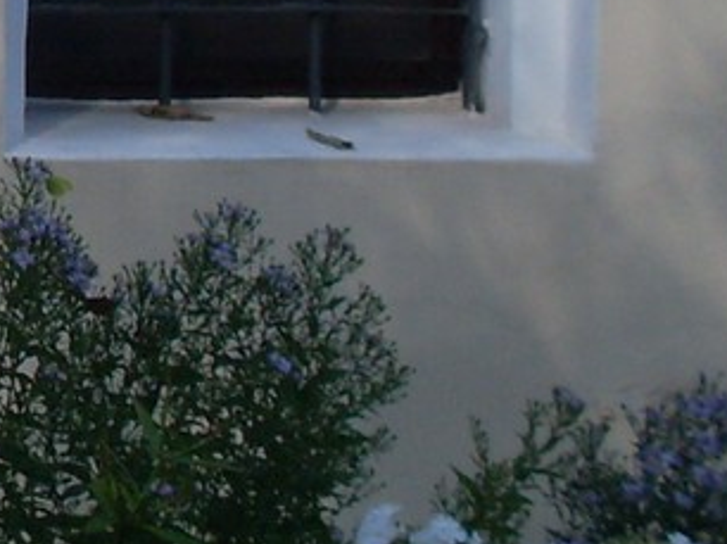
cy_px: -320
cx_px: -883
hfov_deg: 10.0
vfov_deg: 8.1
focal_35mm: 178
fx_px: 3735
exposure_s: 1/90
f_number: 8.4
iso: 80
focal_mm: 6.3
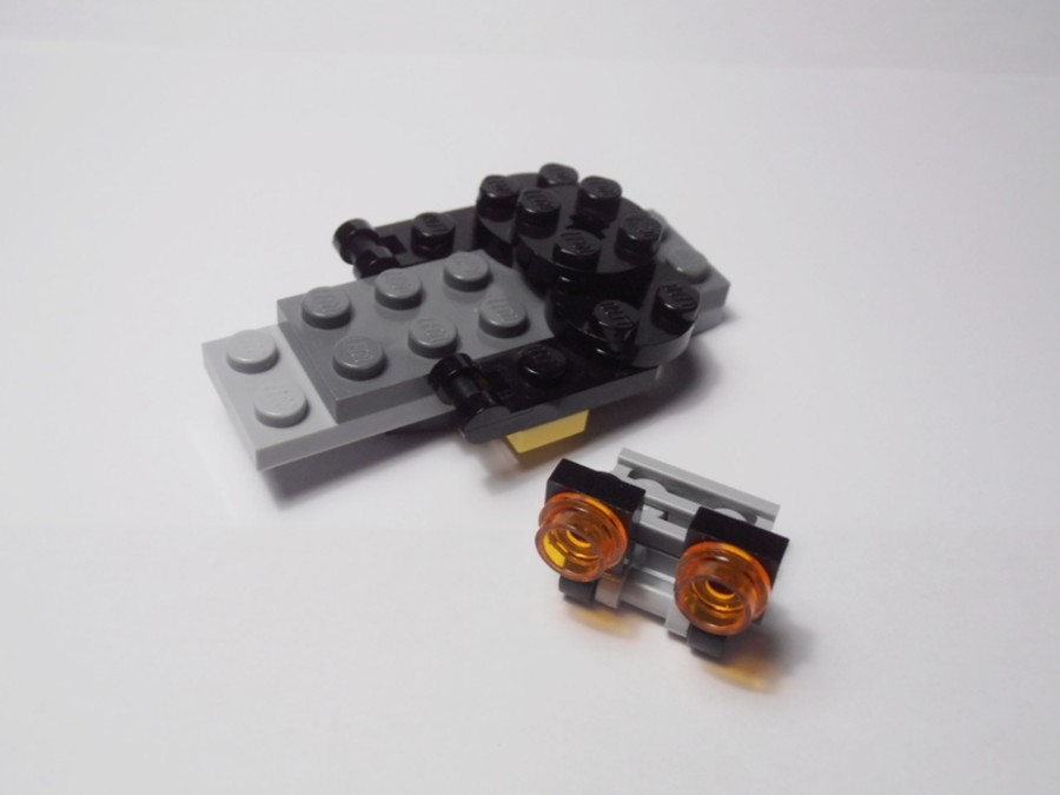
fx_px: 1133
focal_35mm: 37
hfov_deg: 50.1
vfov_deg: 38.7
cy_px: 398
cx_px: 530
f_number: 3.9
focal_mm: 6.61
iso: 80
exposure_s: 1/60
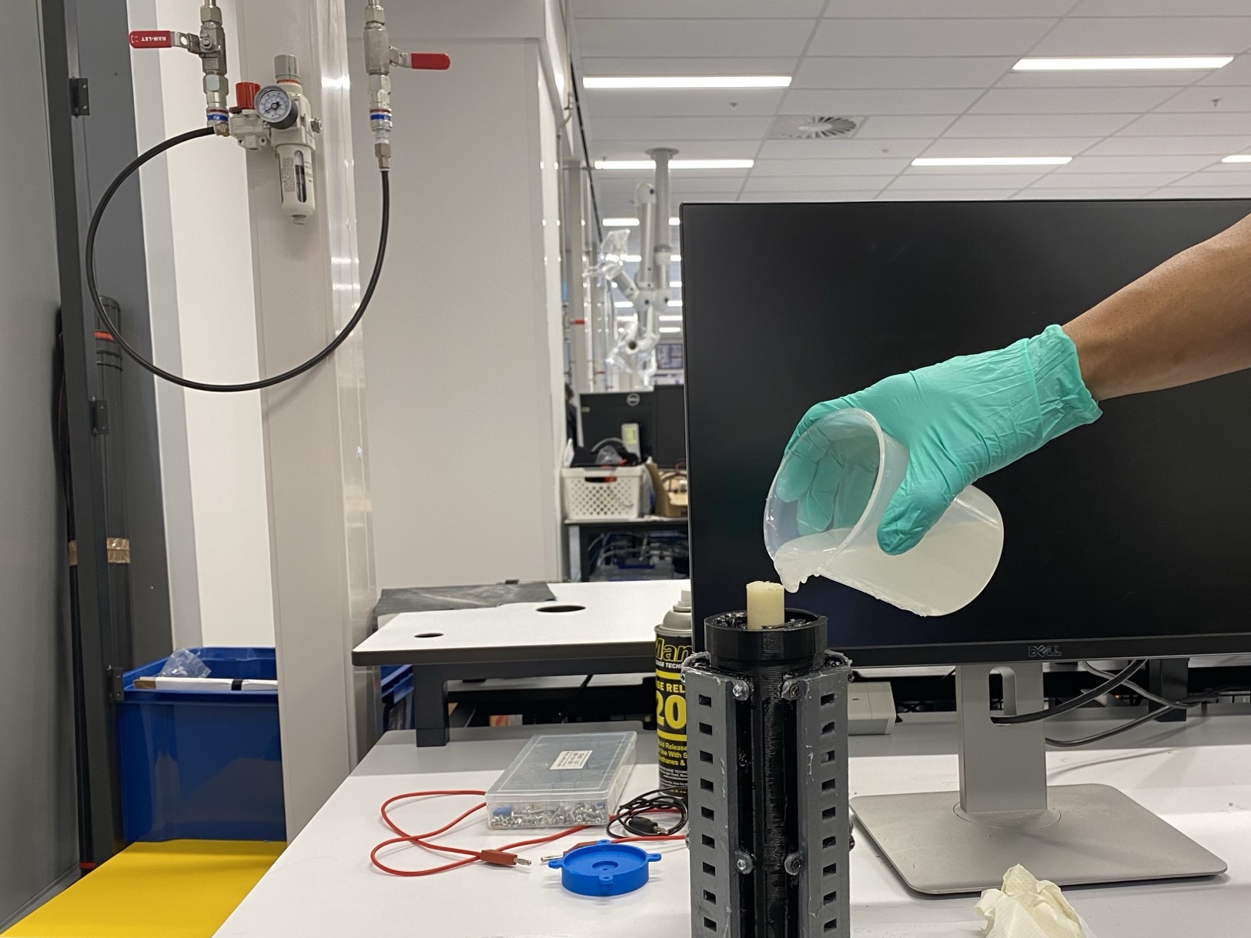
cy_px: 569
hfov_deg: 56.6
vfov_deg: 43.9
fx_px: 1157
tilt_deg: -6.1
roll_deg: +0.6
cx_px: 703
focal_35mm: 32
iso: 100
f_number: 1.8
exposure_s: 1/50
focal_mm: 4.25
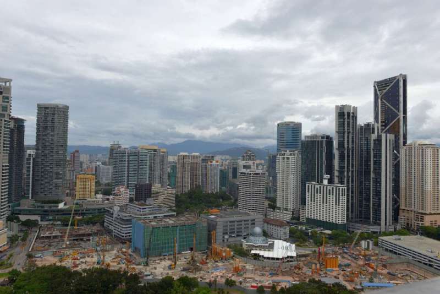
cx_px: 220
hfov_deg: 67.4
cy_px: 147
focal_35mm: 27
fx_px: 330
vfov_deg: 48.0
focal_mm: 27
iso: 100
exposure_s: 1/200
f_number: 7.1
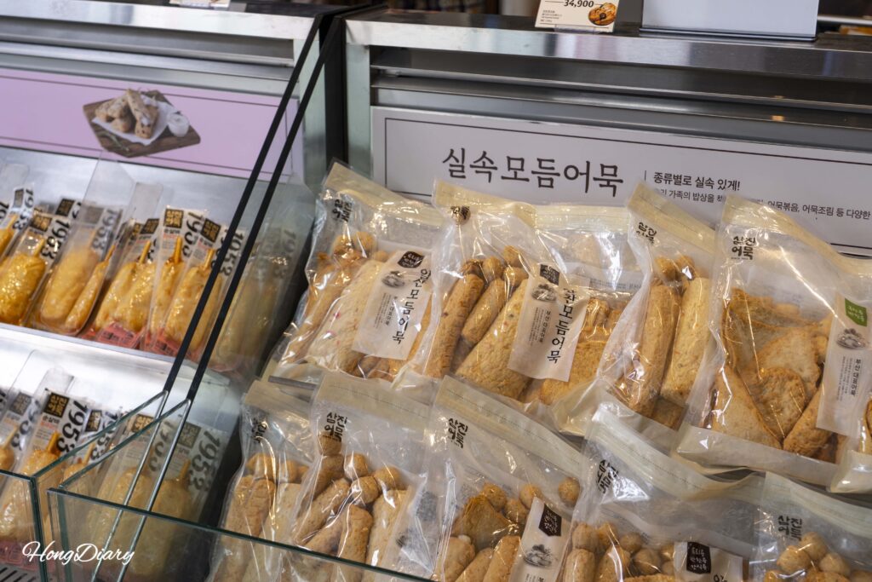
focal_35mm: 50
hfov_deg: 39.6
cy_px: 291
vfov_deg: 27.0
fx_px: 1211
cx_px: 436
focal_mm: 50
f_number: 5.6
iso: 320
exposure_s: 1/160
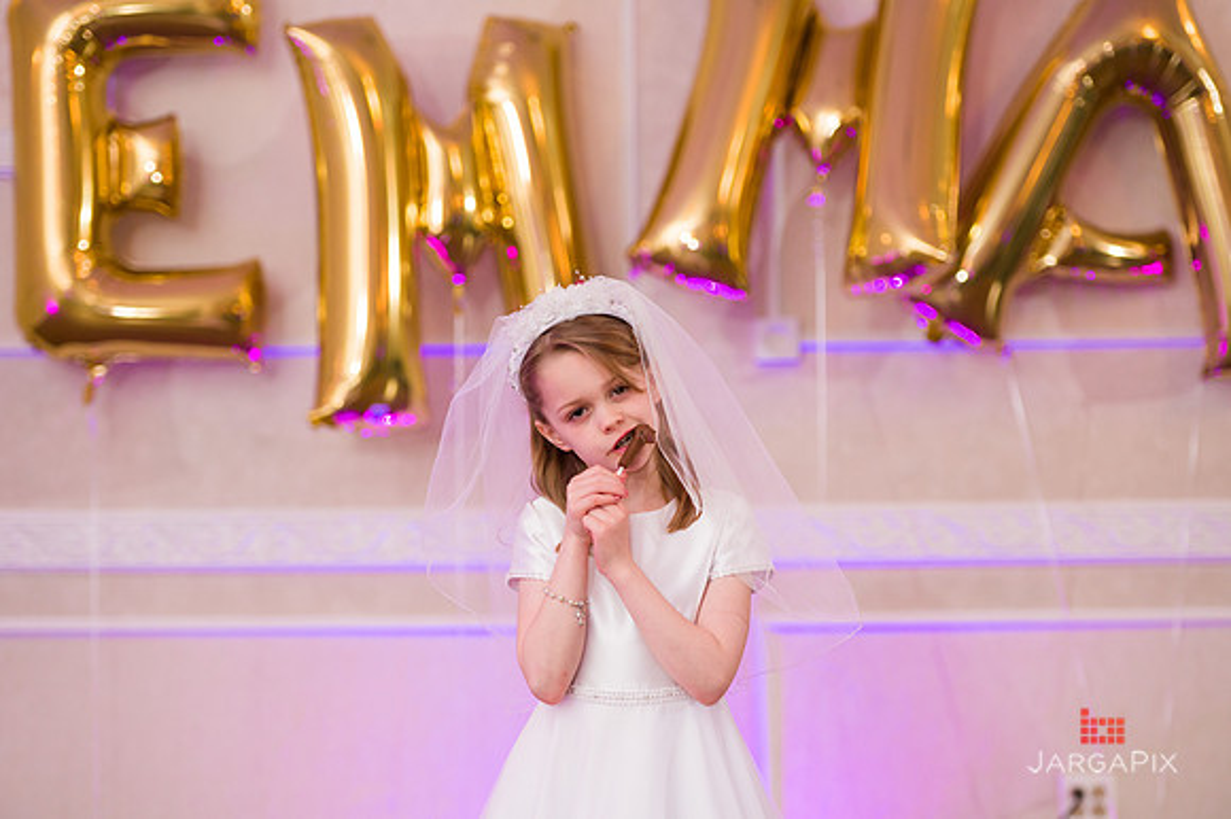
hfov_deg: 22.2
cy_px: 410
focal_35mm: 92
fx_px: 3144
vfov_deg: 14.8
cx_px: 616
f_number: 3.2
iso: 1000
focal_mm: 92
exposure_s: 1/200
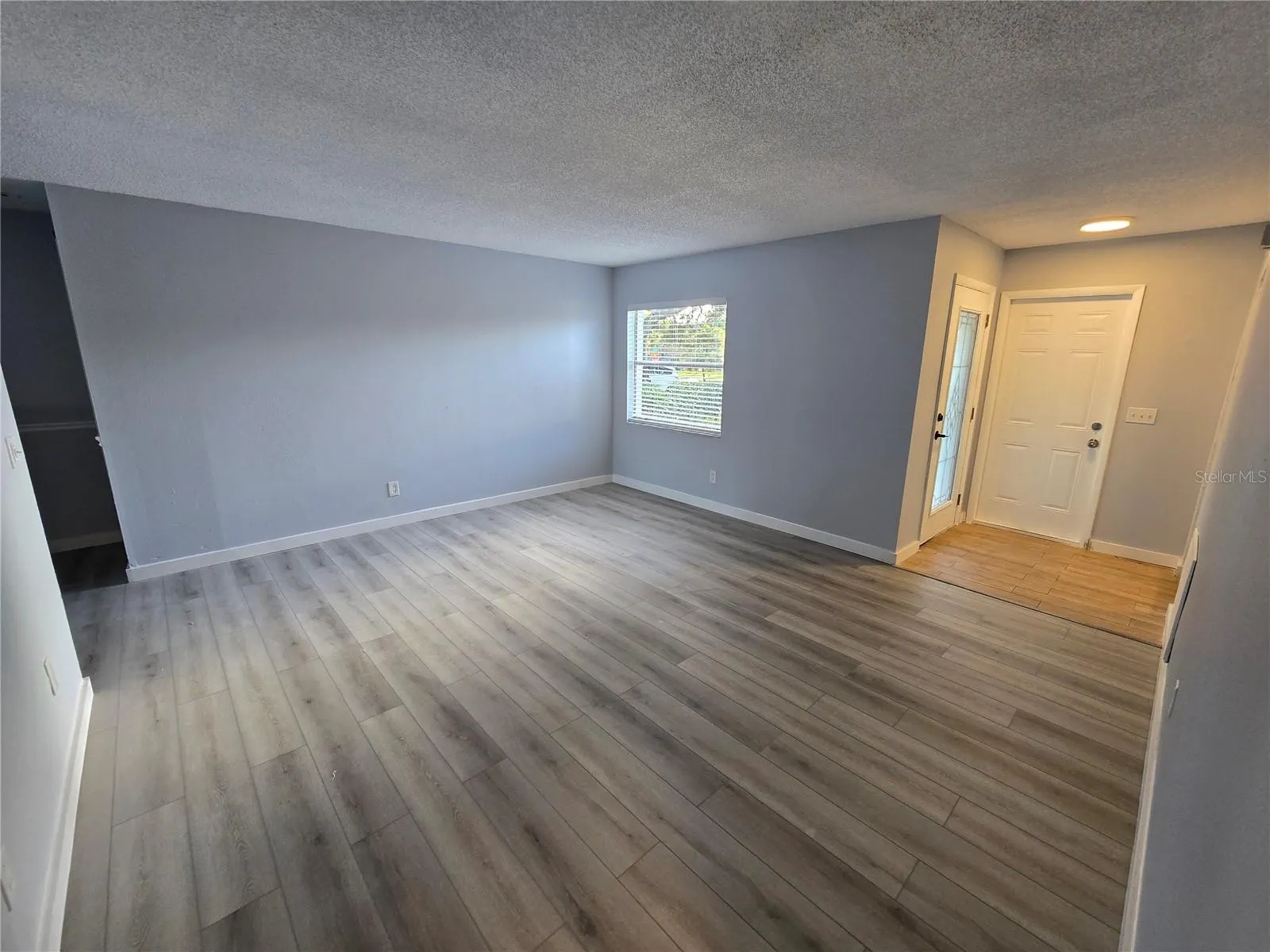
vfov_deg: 89.9
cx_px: 635
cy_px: 476
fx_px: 477
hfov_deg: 106.2
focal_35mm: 13
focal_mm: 2.2
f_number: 2.2
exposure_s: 1/60
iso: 200
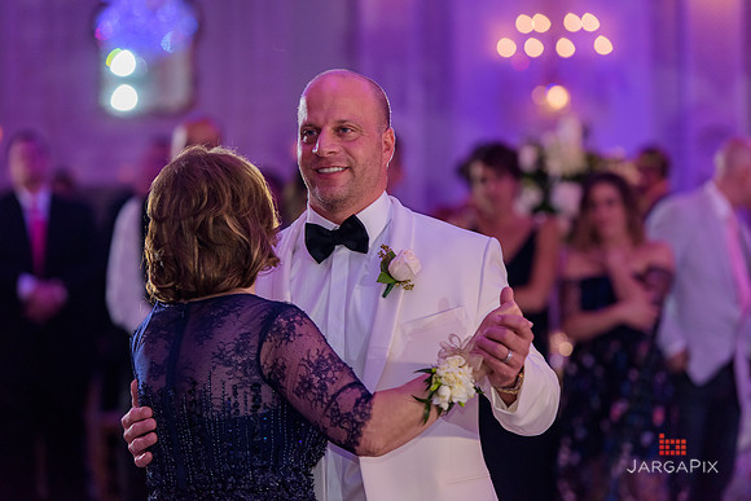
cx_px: 376
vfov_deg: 8.9
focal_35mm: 155
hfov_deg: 13.2
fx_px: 3234
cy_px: 250
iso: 1600
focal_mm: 155
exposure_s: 1/125
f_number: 3.2
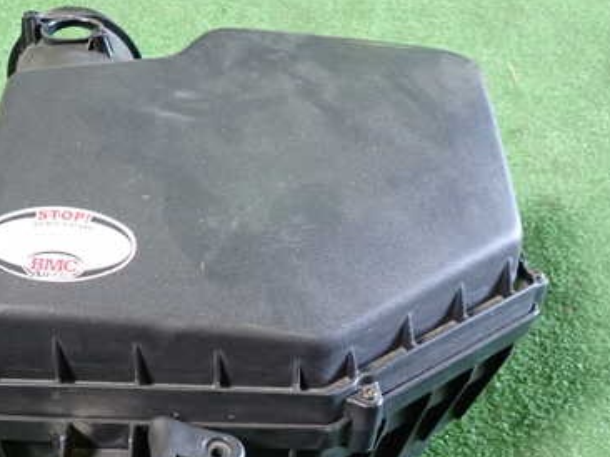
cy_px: 317
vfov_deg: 34.7
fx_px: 722
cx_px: 228
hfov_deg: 45.4
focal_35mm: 41
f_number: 2
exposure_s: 1/30
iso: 400
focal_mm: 4.5
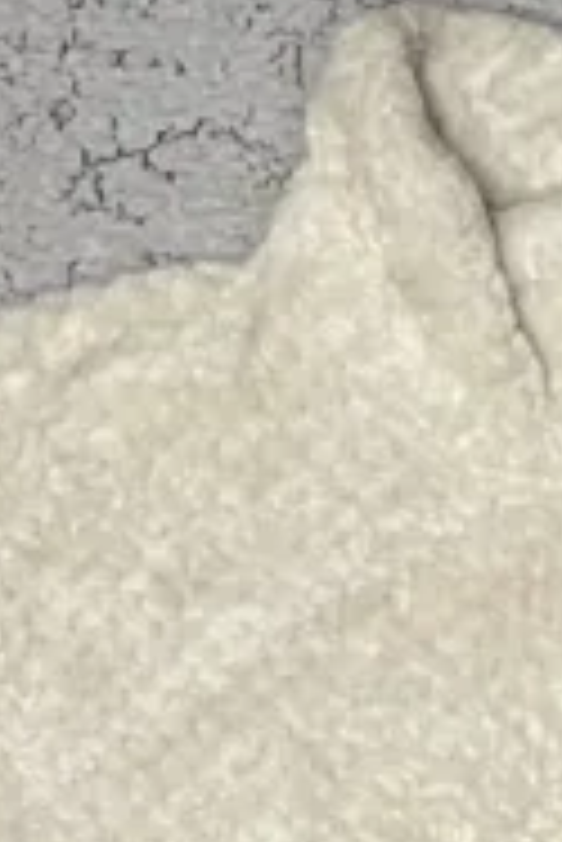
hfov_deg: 16.9
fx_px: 1800
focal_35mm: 77
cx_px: 688
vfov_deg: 22.5
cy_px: 1191
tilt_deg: -87.9
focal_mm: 4.2
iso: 125
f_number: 1.6
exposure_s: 1/50
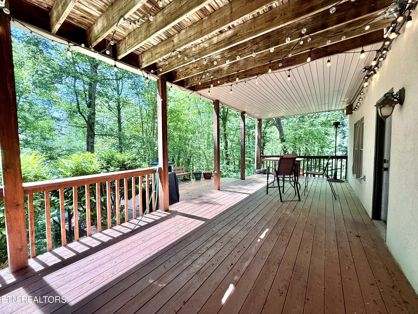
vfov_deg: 85.7
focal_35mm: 14
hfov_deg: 102.1
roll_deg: +0.6
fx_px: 169
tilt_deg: -2.1
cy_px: 157
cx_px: 209
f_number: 2.2
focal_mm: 2.22
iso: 64
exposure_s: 1/249
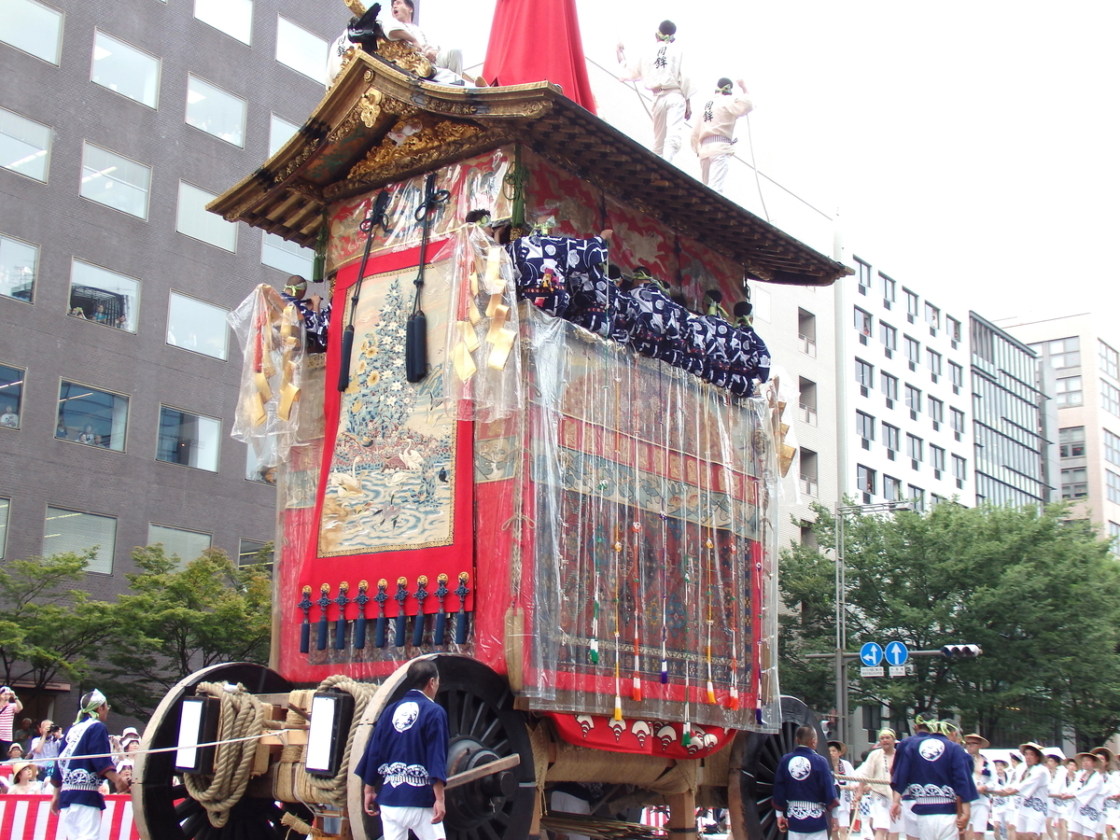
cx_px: 560
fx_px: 1294
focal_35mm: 40
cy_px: 420
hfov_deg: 46.8
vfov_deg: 36.0
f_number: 3.7
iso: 125
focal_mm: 7.3
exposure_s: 1/160
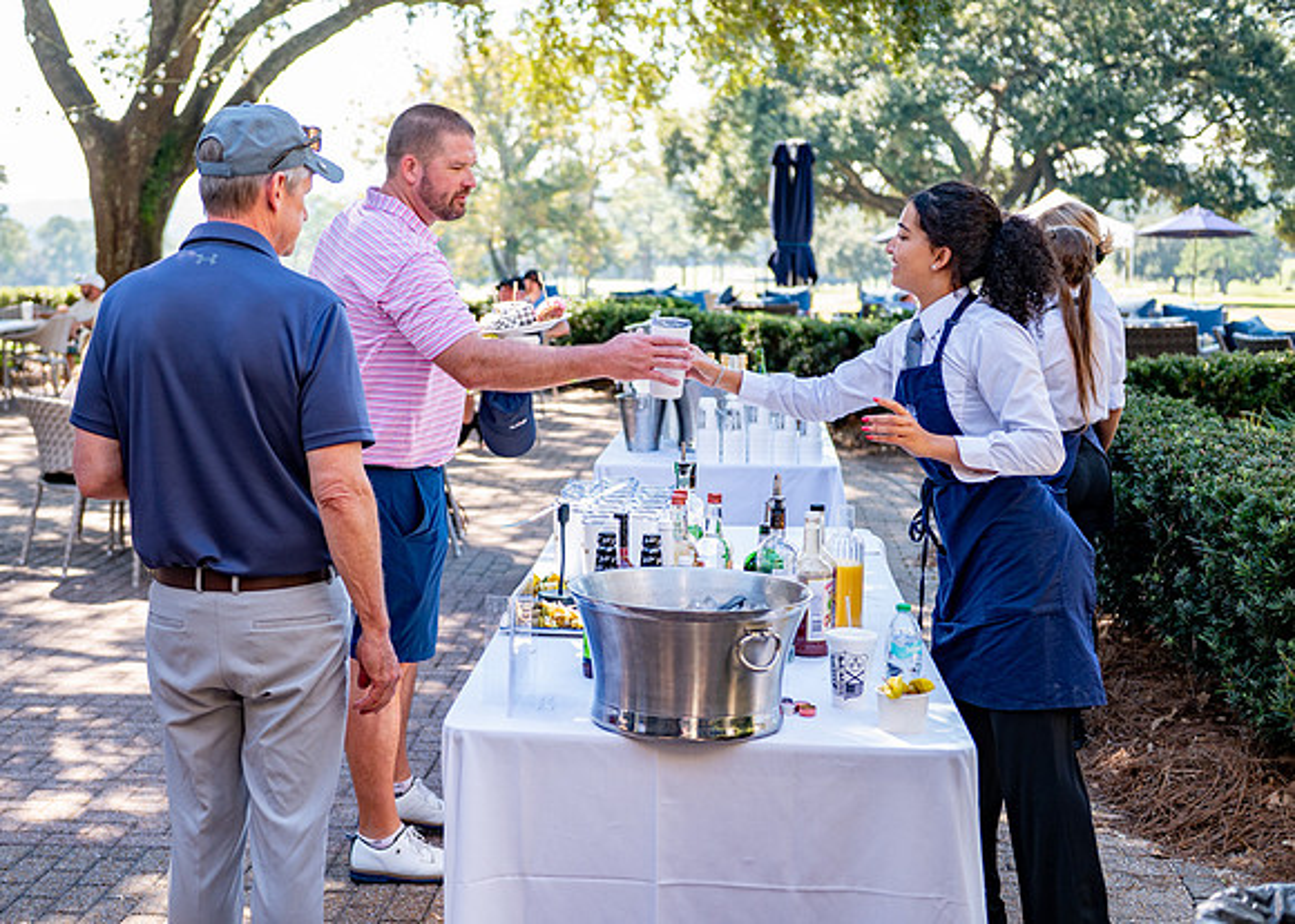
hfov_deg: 37.0
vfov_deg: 26.9
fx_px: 1933
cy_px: 496
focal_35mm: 53
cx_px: 552
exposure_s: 1/640
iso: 400
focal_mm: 42
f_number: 2.8
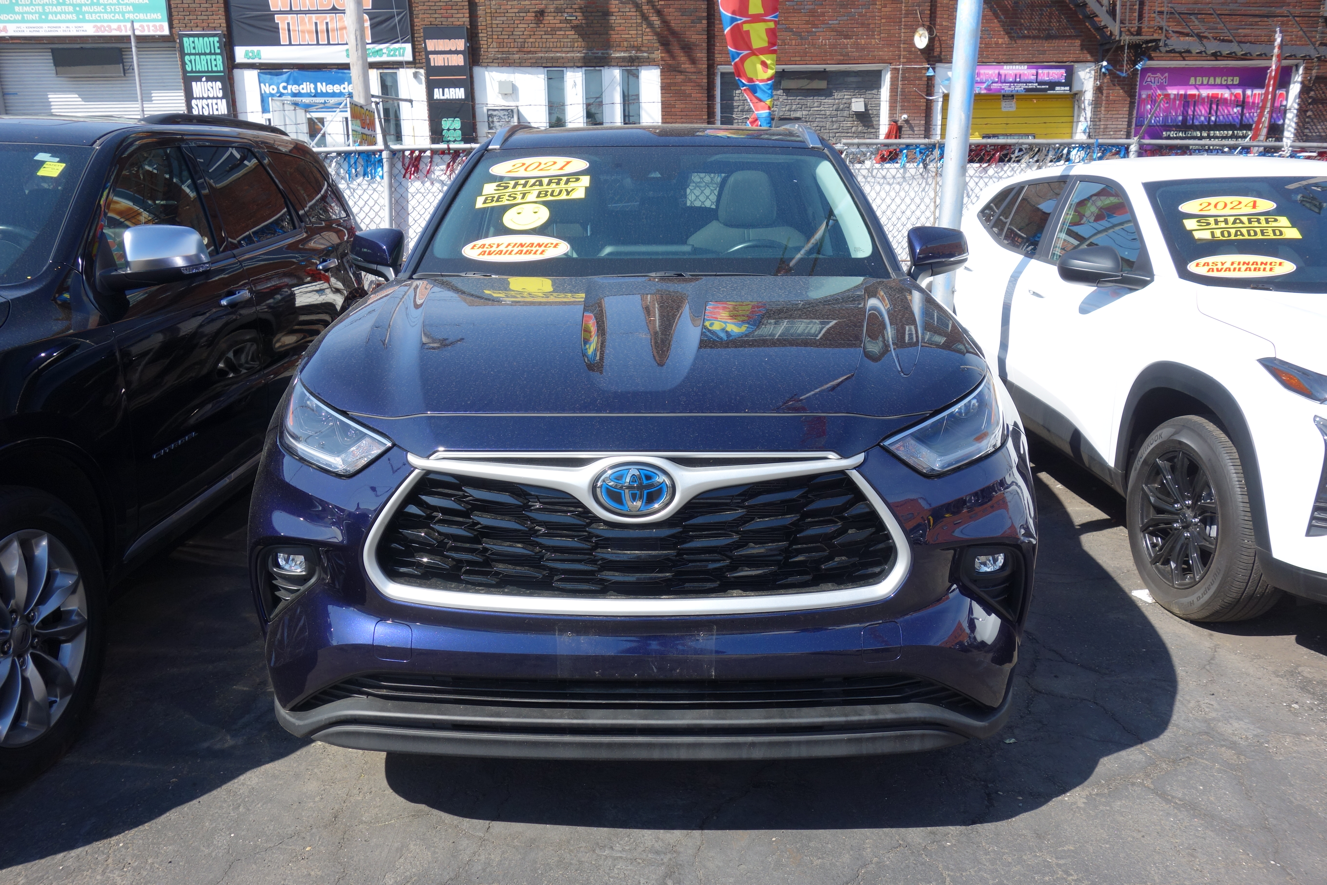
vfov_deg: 46.4
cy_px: 442
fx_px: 1032
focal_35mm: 28
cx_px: 664
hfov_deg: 65.5
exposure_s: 1/250
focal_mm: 10.4
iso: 125
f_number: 5.6
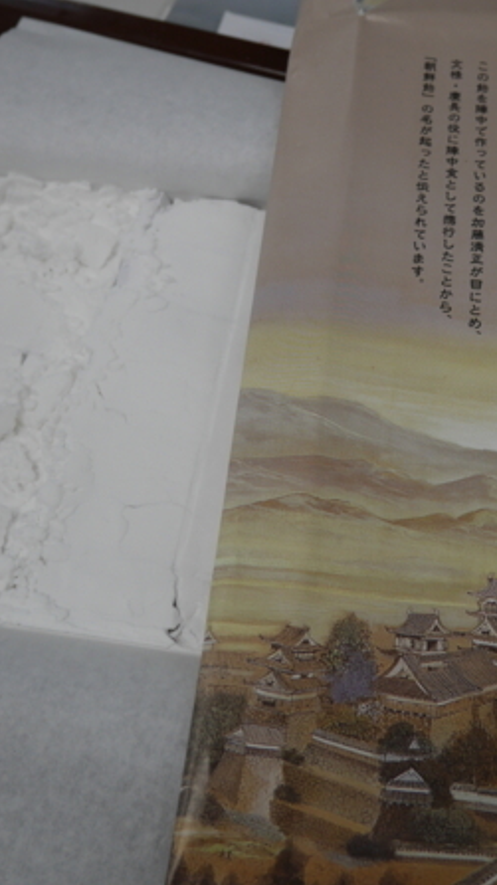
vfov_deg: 49.4
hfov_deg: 28.7
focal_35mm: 41
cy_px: 442
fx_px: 962
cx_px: 345
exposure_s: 1/125
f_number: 4.5
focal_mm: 14
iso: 200
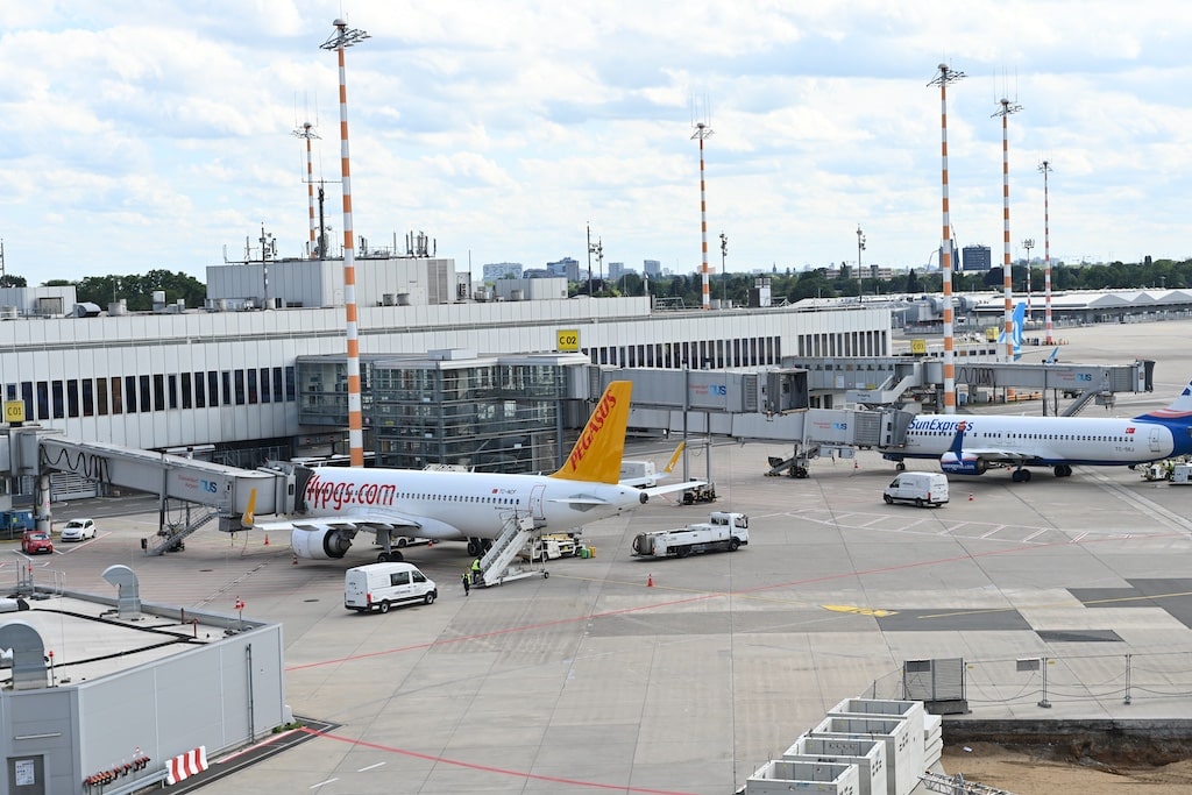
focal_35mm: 70
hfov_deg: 28.8
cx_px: 596
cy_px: 398
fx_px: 2318
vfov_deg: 19.5
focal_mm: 70
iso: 100
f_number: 8
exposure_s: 1/200
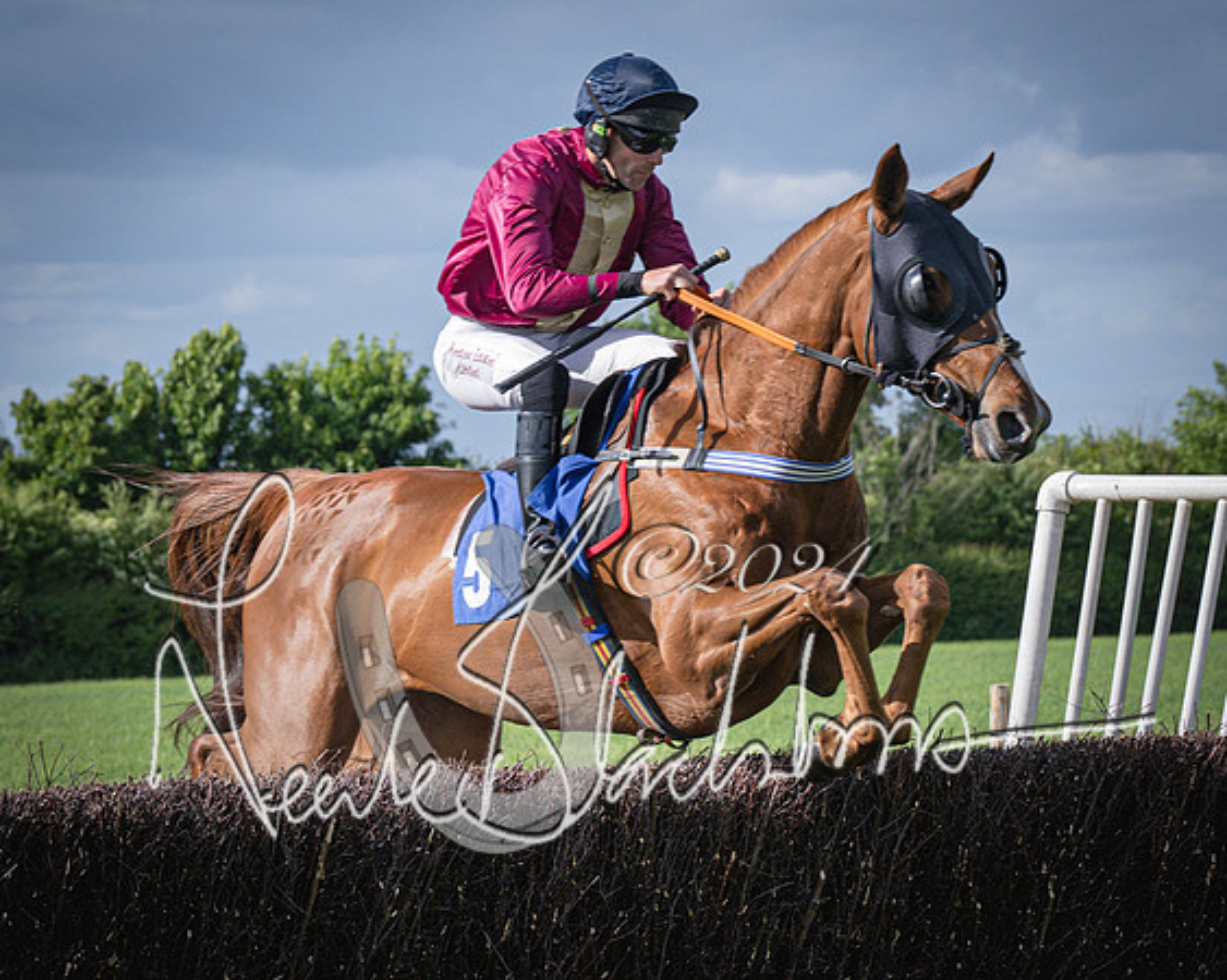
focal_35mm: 193
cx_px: 54
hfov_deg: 9.9
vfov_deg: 8.0
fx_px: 7018
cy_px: 801
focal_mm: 70
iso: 200
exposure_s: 1/1600
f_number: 4.5
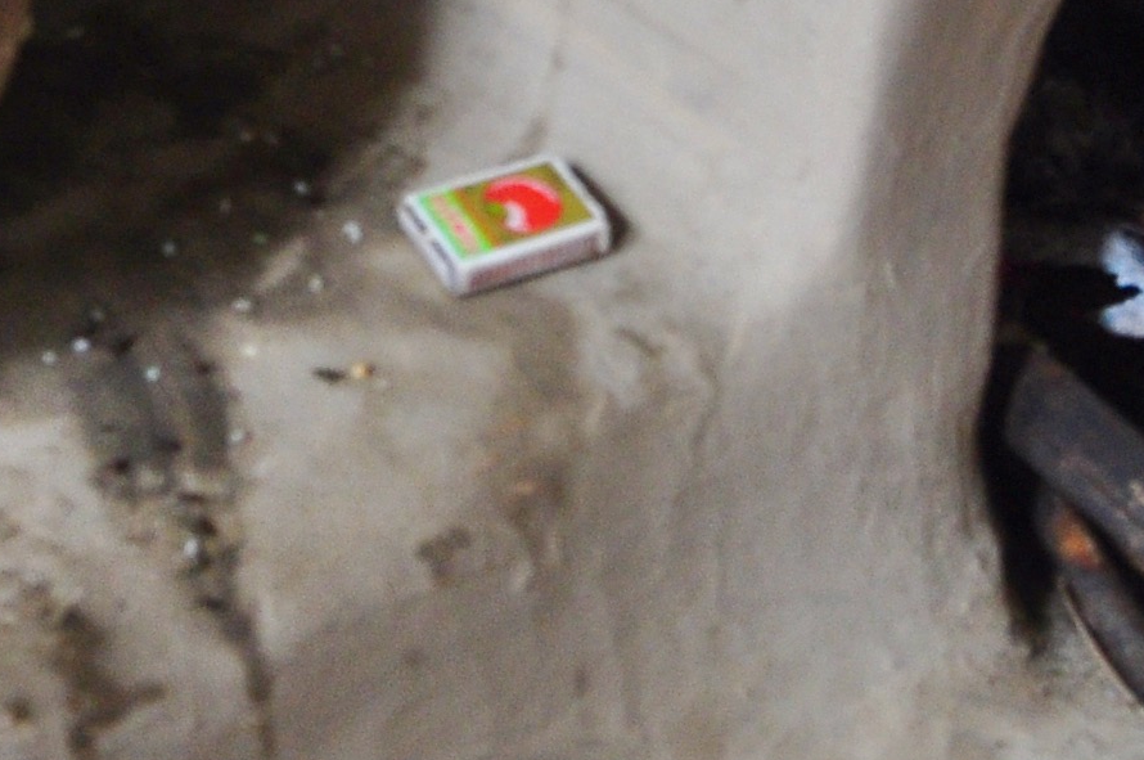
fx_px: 5967
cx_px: 188
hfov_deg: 10.9
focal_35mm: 188
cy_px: -255
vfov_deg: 7.2
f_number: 6.3
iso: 500
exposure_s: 1/15
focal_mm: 26
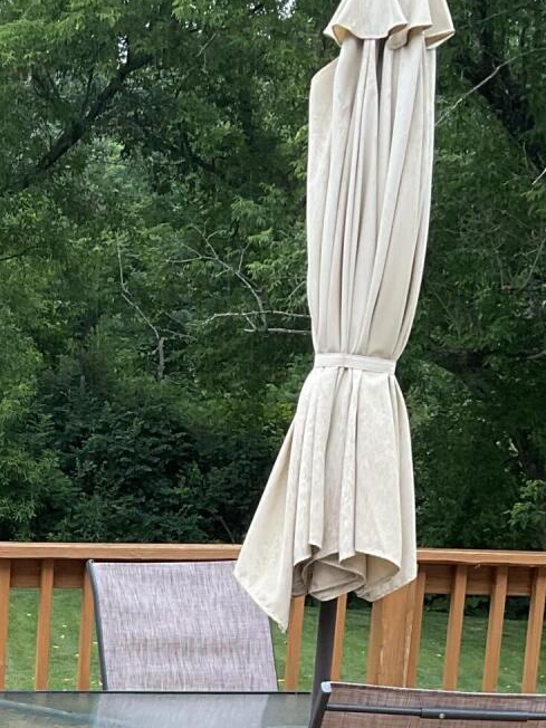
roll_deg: -2.6
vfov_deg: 21.4
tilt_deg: -11.1
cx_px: -92
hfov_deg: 16.0
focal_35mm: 89
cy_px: 683
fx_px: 1872
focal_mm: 3
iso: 16
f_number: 1.8
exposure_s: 1/120
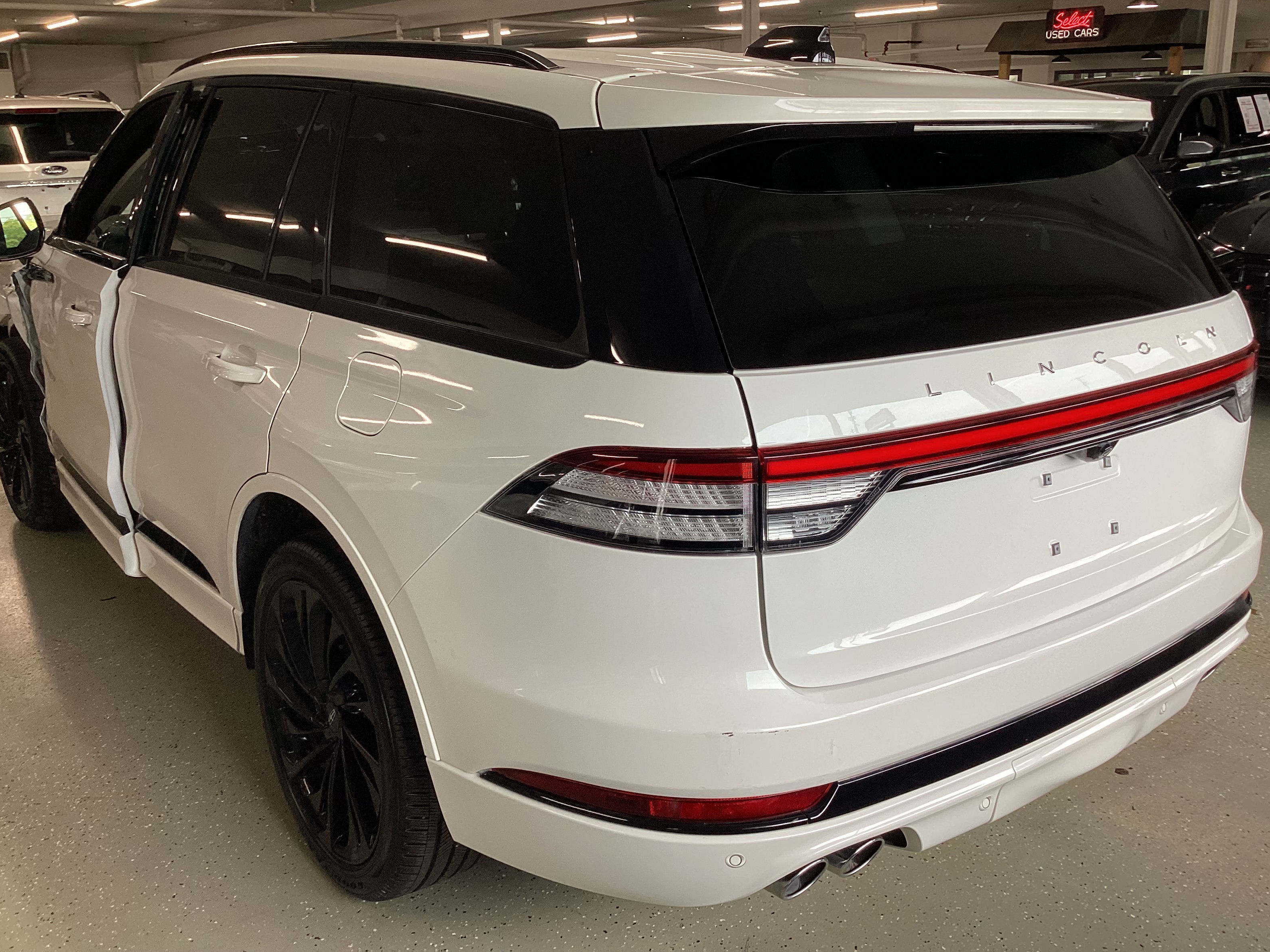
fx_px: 1174
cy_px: 462
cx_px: 641
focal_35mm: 32
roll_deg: +1.0
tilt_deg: -18.8
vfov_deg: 44.2
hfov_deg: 56.8
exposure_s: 1/120
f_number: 2.4
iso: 50
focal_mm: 3.3
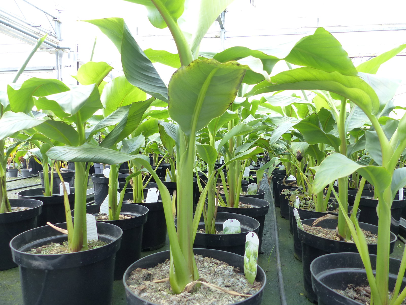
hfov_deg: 69.4
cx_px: 203
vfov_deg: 54.9
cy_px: 152
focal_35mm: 25
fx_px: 293
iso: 160
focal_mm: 4.5
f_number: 2.8
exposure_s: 1/60
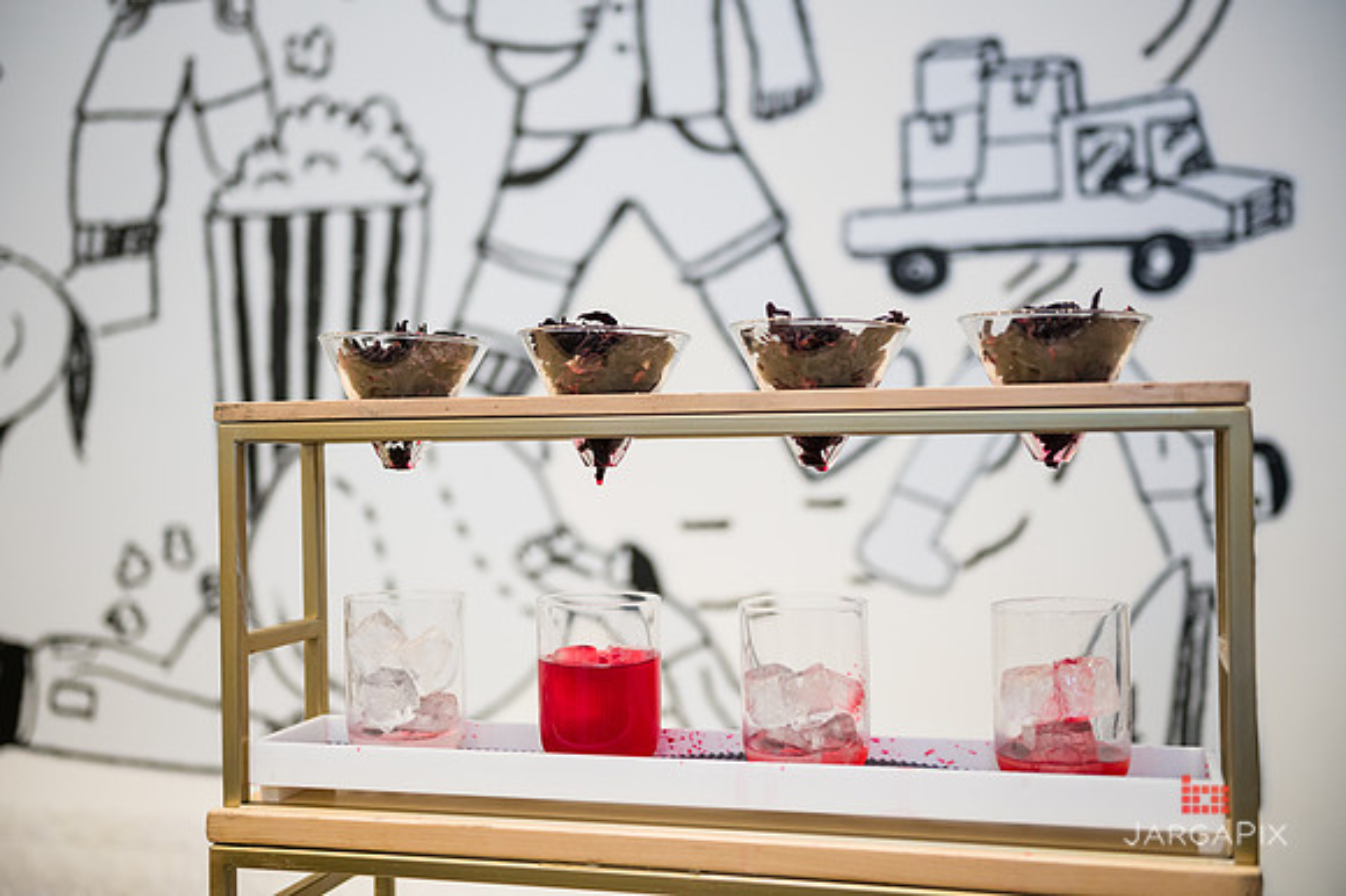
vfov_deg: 30.5
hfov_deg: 44.5
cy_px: 448
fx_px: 1644
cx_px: 673
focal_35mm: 44
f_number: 3.2
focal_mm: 44
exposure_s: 1/200
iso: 2500
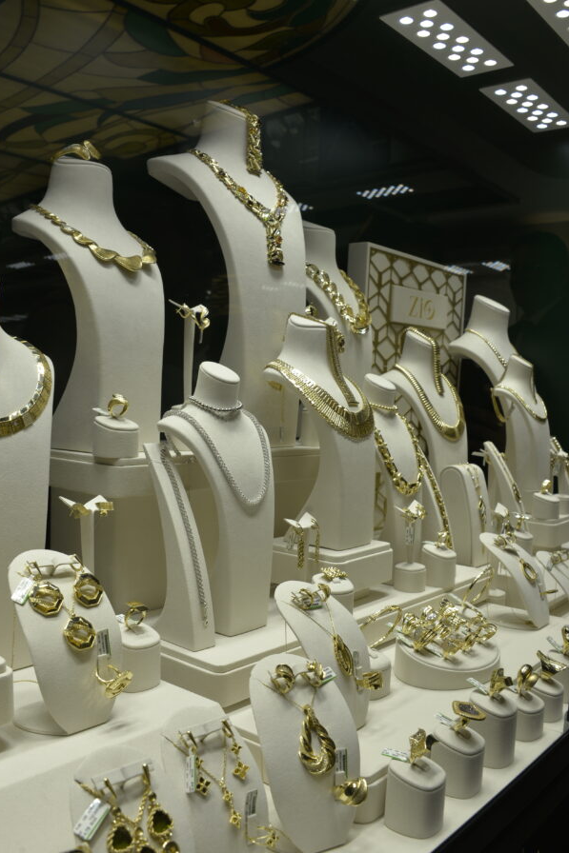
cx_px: 255
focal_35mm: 32
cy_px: 434
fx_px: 759
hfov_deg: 41.1
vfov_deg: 58.7
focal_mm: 28
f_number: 9
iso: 250
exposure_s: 1/320
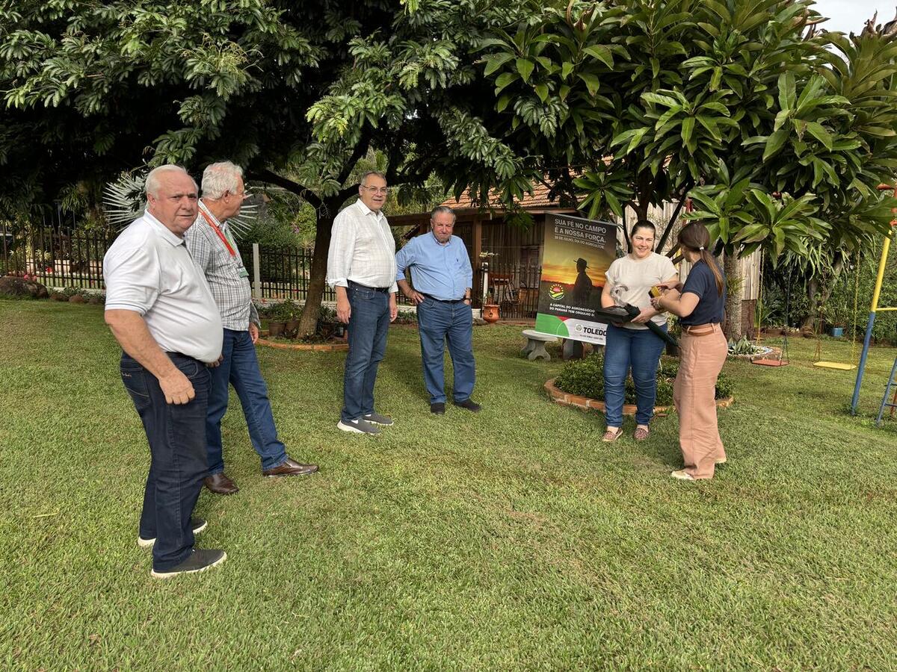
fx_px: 674
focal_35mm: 26
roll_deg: +0.8
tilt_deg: -7.1
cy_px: 336
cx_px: 448
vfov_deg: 53.1
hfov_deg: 67.3
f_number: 1.6
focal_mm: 5.96
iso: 50
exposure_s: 1/517
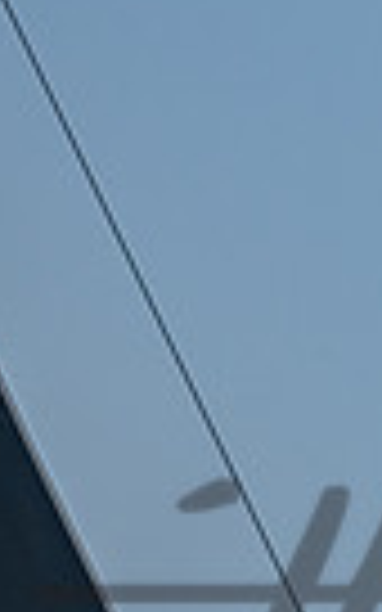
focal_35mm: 785
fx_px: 13076
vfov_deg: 2.7
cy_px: 700
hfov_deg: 1.7
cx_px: -225
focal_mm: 175
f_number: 6.3
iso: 320
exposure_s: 1/4000
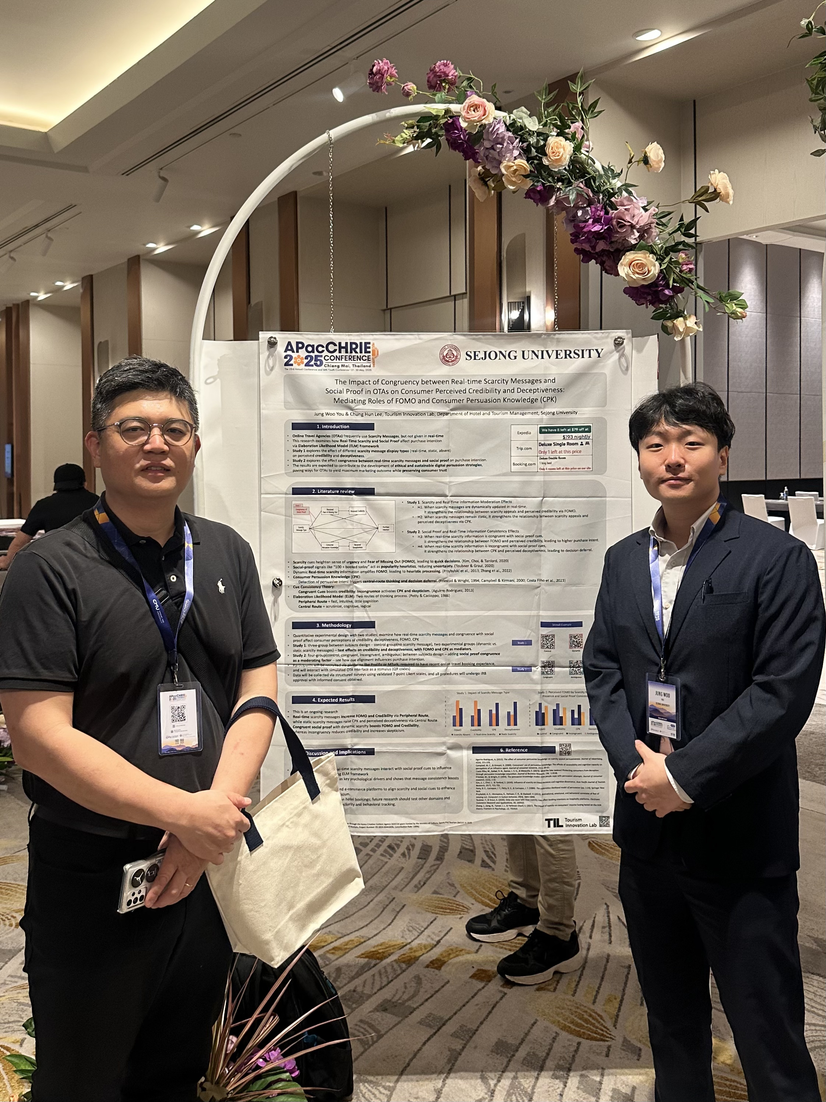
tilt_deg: -2.7
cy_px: 551
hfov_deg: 56.8
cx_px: 413
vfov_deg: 71.6
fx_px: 764
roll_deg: -0.4
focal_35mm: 24
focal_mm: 6.86
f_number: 1.78
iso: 200
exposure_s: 1/94
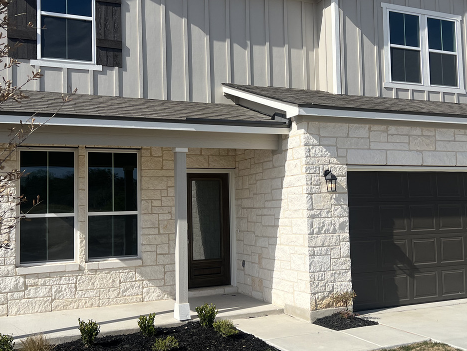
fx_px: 540
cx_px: 255
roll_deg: +0.8
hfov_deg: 46.7
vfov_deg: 36.0
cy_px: 172
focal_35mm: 40
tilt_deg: +2.9
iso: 50
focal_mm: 5.7
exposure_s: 1/5882
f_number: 1.5
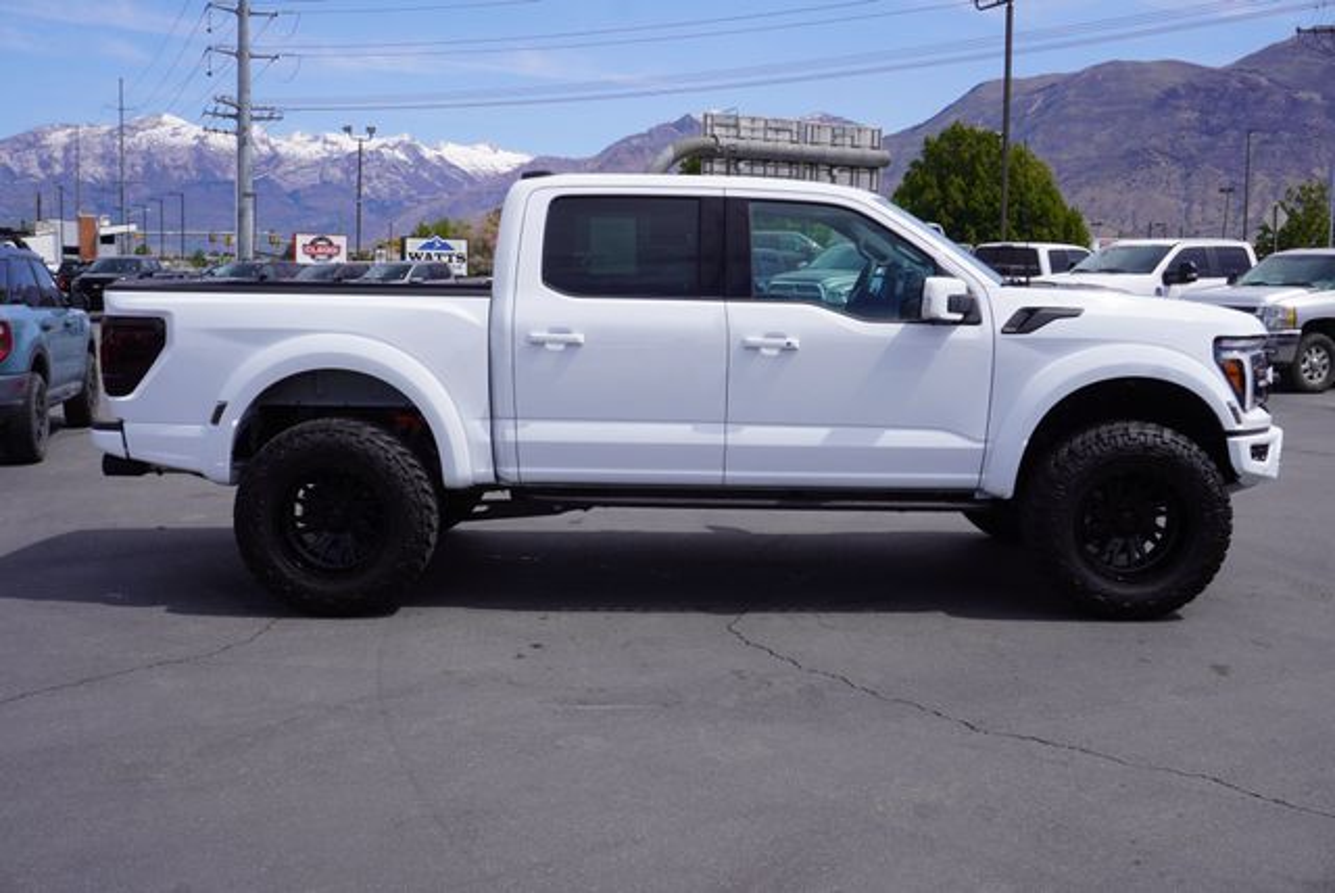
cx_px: 668
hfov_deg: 49.5
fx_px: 1448
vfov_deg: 34.3
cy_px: 446
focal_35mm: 39
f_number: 11
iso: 100
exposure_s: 1/160
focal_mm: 26
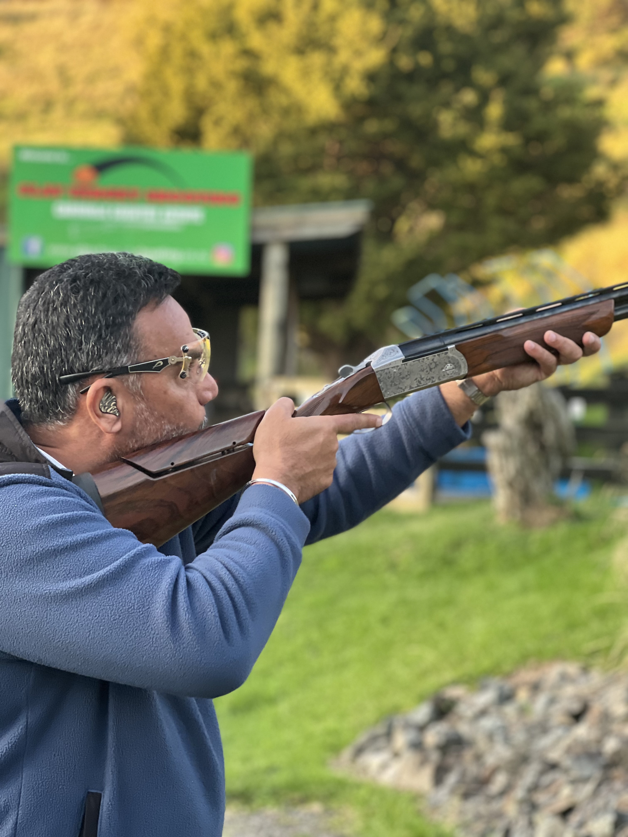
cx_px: 314
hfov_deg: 19.1
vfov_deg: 25.3
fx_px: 1863
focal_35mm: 77
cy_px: 418
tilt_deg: +1.6
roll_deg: -1.4
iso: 200
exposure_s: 1/121
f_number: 2.8
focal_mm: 9
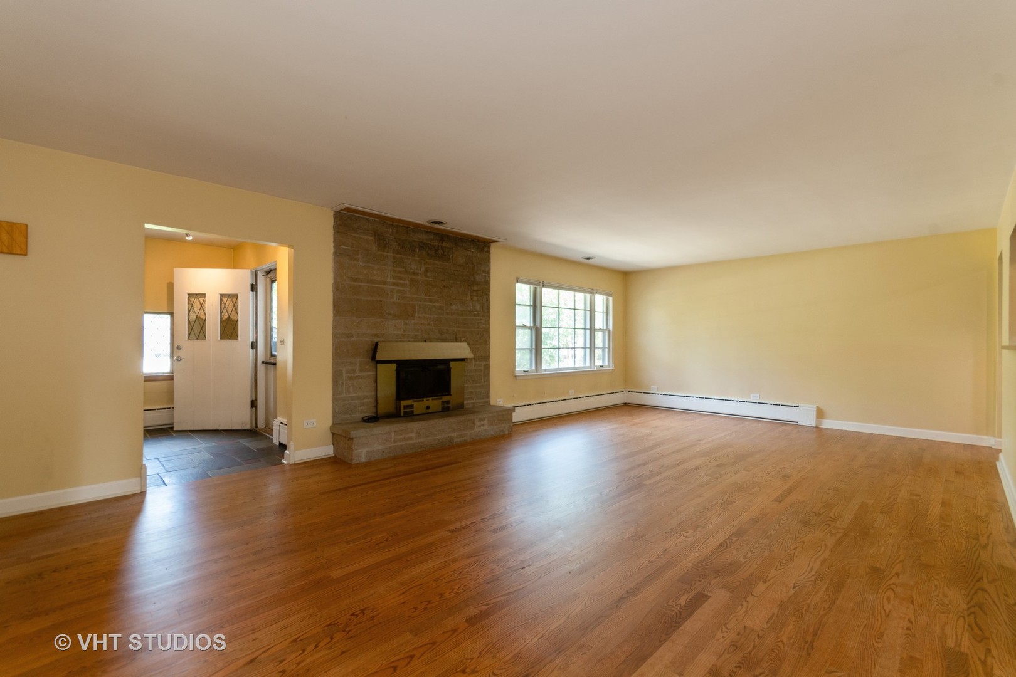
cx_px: 508
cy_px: 338
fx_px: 423
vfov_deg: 77.3
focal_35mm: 15
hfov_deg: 100.4
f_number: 9
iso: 200
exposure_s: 1/8
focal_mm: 10
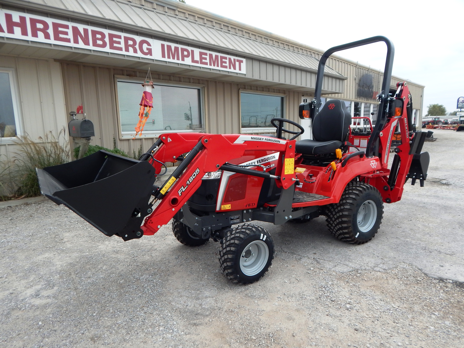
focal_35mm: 22
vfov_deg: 61.1
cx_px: 232
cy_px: 174
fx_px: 295
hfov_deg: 76.4
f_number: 3
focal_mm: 4
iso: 125
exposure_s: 1/400
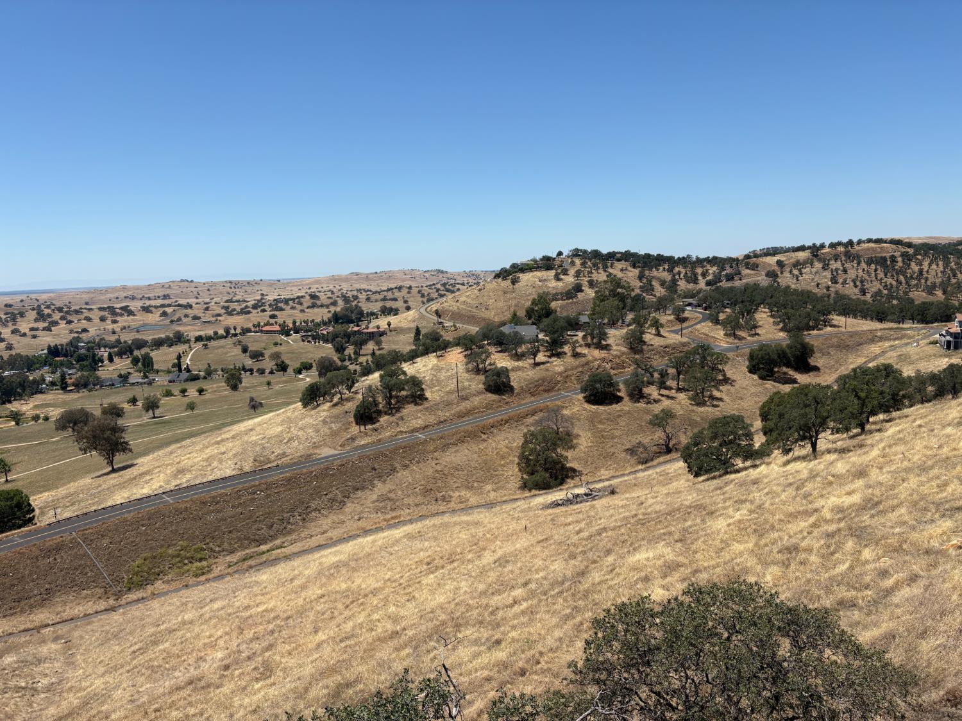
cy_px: 360
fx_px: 723
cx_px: 481
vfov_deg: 53.1
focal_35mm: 26
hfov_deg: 67.3
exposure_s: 1/4329
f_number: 1.6
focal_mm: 5.96
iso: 50
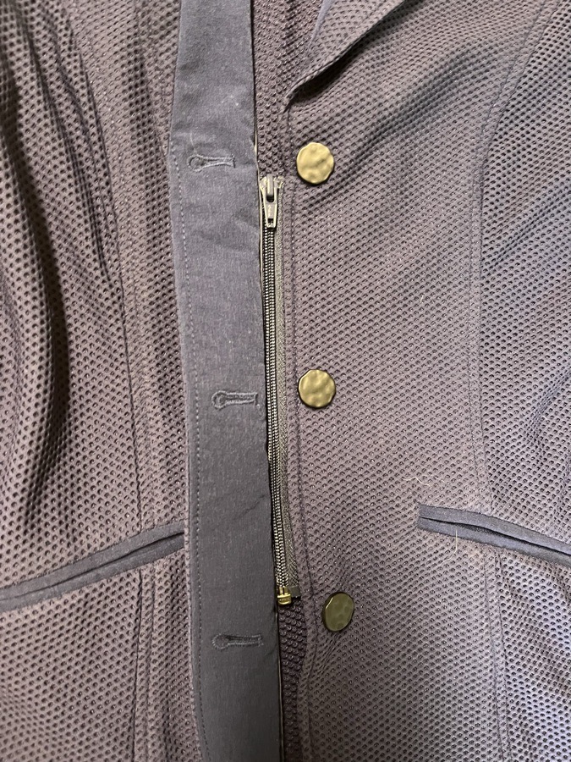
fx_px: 572
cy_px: 381
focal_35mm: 26
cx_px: 286
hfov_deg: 53.1
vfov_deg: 67.3
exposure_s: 1/30
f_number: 1.6
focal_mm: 5.1
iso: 640
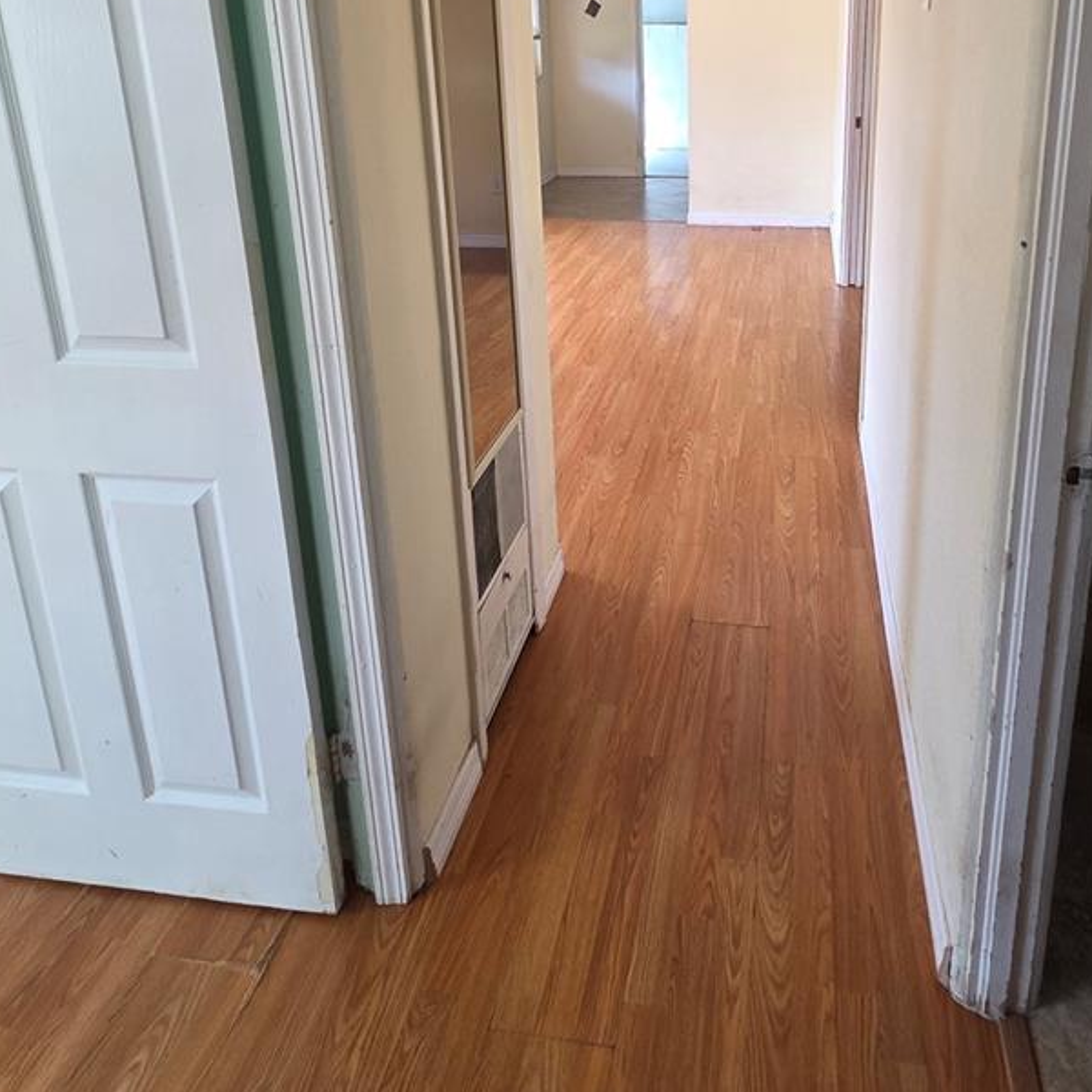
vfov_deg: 62.6
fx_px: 821
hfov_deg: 66.6
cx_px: 653
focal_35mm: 23
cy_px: 248
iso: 100
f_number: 2.2
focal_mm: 2.2
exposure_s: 1/120
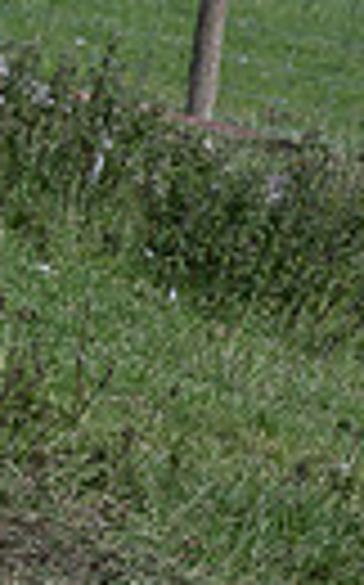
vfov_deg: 3.4
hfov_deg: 2.1
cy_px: -214
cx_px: -849
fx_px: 9783
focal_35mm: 615
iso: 320
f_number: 6.3
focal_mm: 135
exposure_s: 1/1600
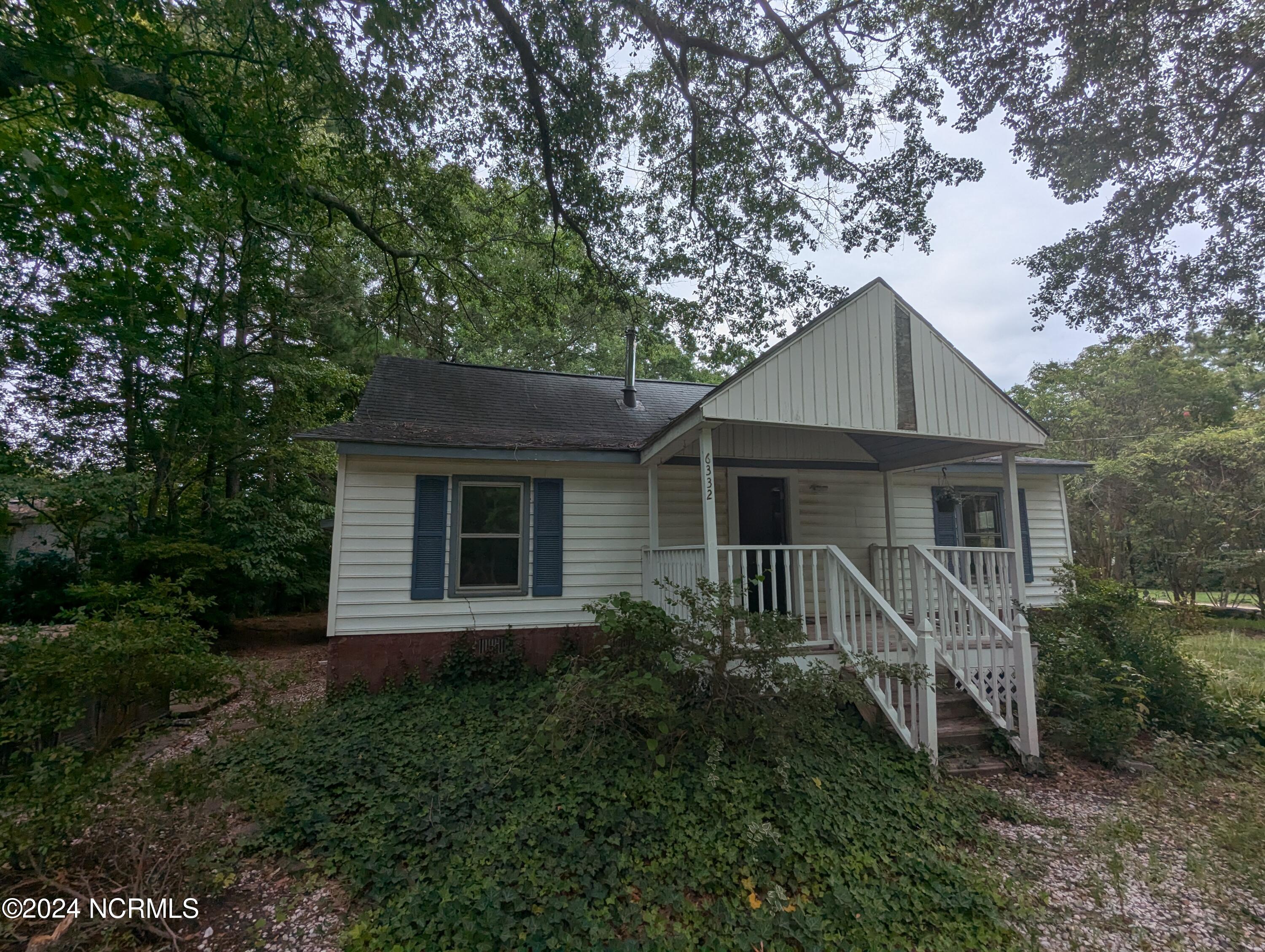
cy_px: 476
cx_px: 632
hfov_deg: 94.4
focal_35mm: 16
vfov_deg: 78.2
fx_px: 585
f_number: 2.2
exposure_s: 1/2066
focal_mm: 2.35
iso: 41
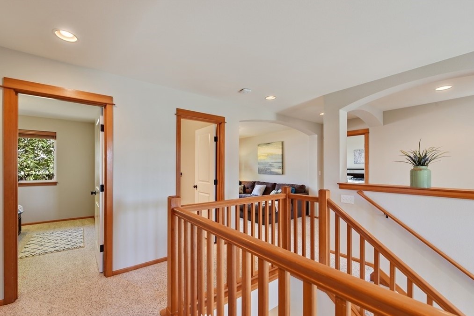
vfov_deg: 77.3
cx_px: 224
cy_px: 168
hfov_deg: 100.3
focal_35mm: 15
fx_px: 198
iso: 100
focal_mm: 14
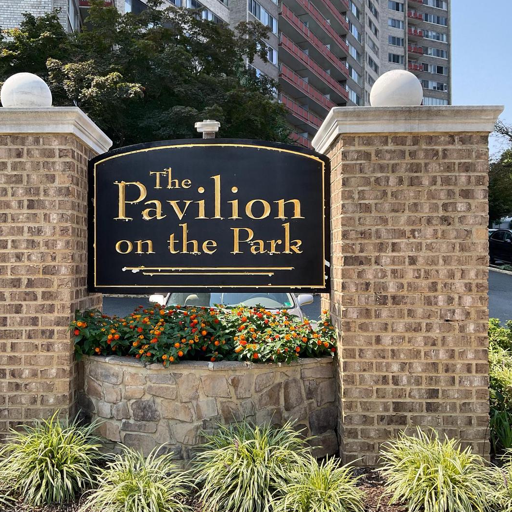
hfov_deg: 47.0
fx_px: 586
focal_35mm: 35
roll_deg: -0.4
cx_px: 215
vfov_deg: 47.2
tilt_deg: +1.1
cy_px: 253
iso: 16
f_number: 1.8
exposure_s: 1/642
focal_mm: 3
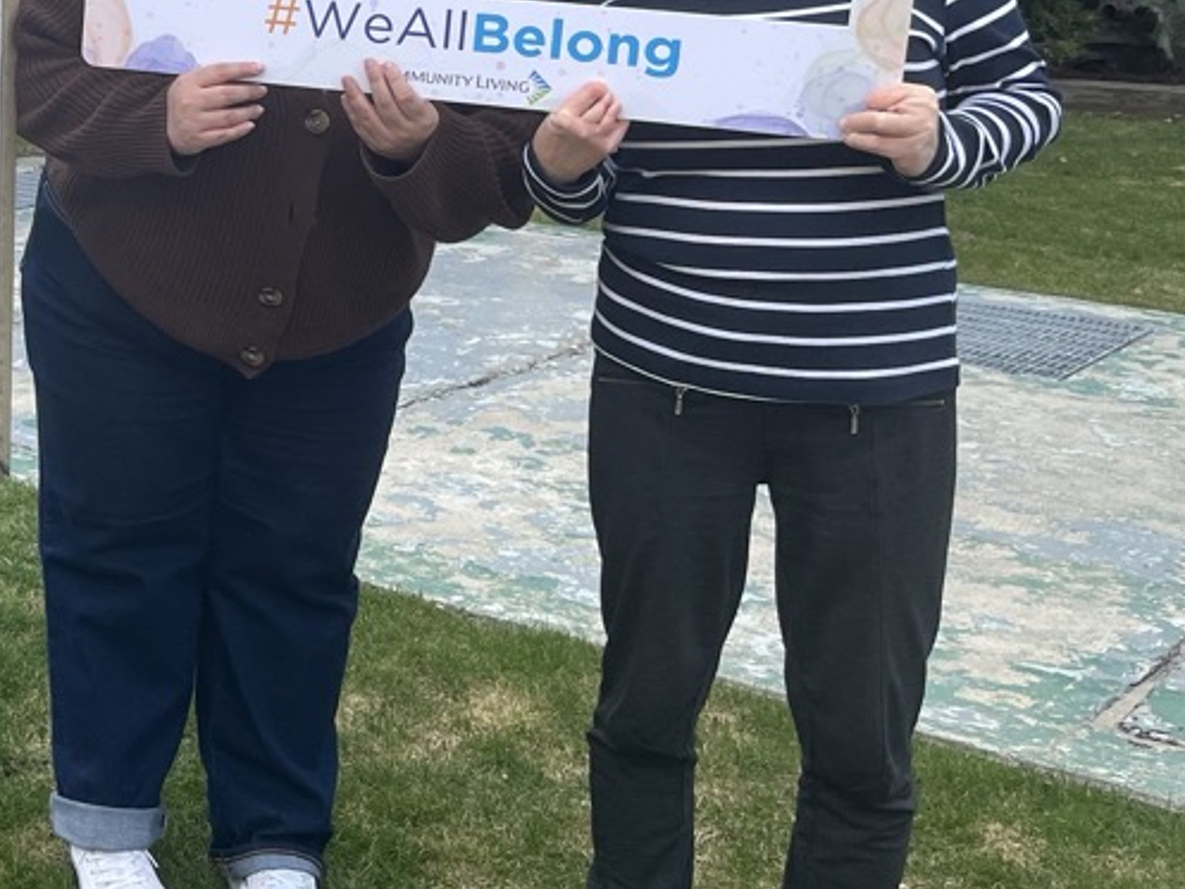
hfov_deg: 25.5
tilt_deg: -7.6
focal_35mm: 67
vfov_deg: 21.5
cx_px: -298
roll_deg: -0.7
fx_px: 2294
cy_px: 112
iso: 50
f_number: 1.6
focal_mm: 5.1
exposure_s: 1/913
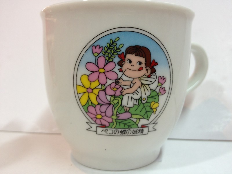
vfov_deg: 40.7
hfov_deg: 52.6
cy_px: 87
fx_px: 235
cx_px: 116
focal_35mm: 35
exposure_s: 1/33
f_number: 2.4
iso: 80
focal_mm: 4.28
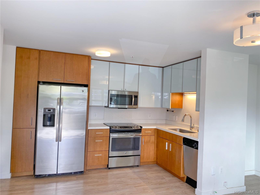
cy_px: 98
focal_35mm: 26
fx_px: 195
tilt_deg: +0.9
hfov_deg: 67.3
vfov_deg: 53.1
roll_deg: -3.1
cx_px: 130
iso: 100
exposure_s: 1/120
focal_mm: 4.25
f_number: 1.8
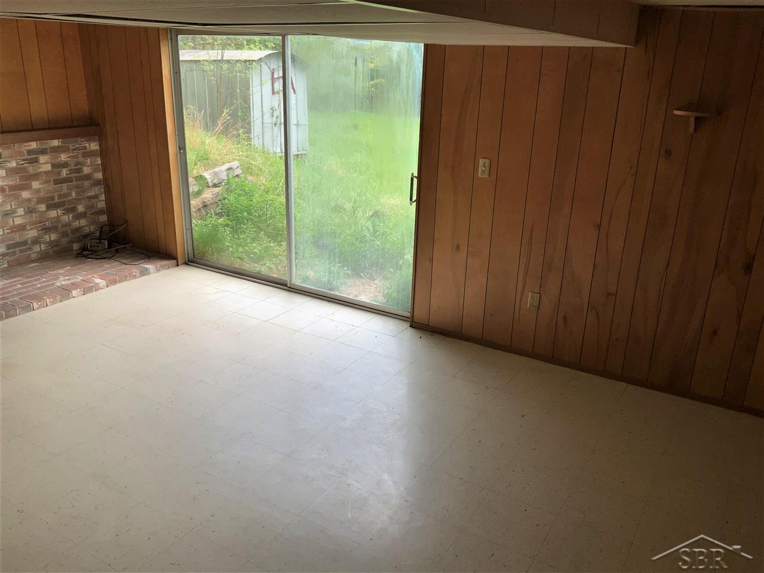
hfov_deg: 61.7
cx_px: 382
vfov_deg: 48.2
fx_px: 640
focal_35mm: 29
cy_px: 286
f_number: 1.8
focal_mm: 3
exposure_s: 1/268
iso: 16
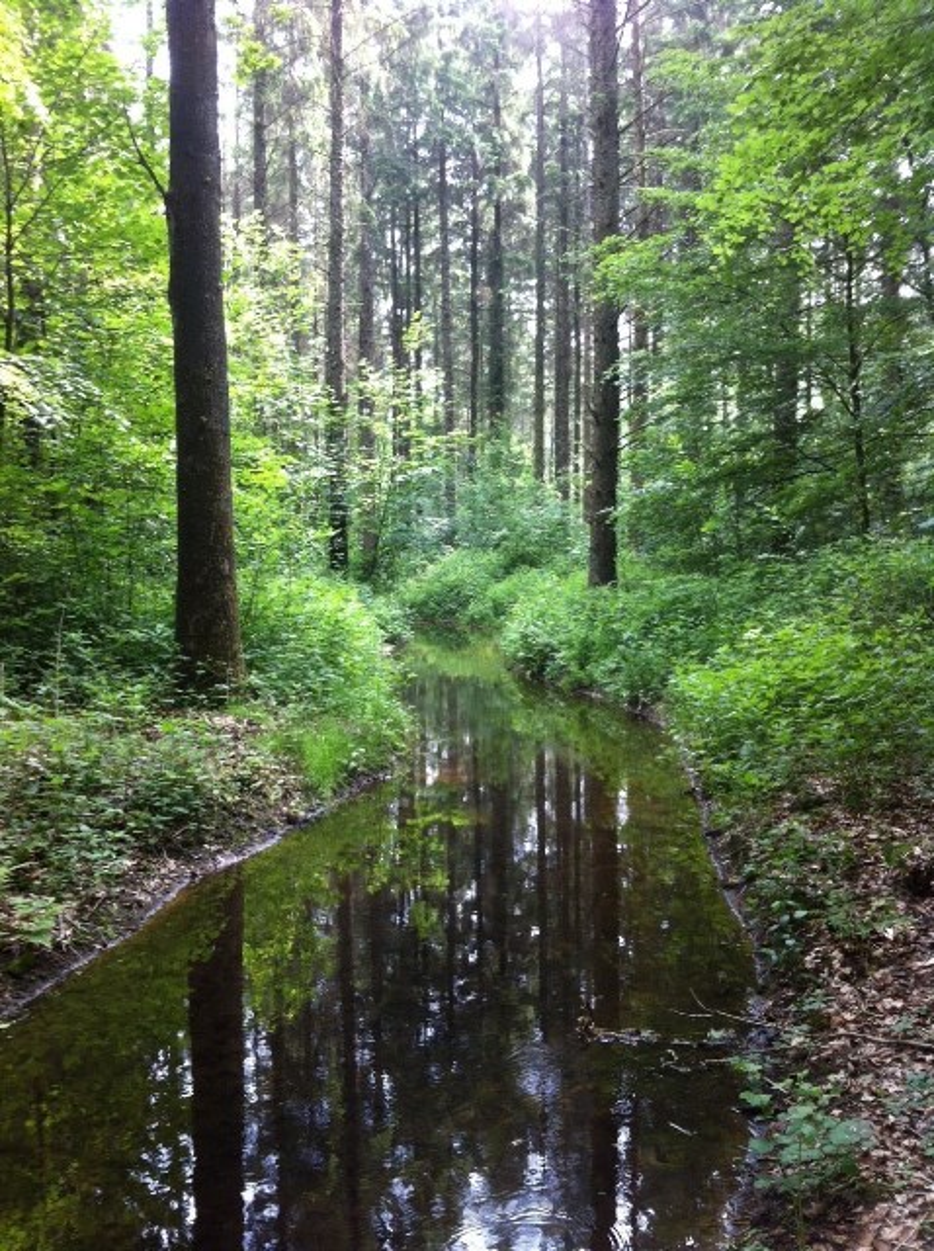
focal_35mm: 35
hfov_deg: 40.6
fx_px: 1263
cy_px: 626
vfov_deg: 52.7
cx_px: 467
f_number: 2.8
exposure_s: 1/40
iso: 80
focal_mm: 3.85
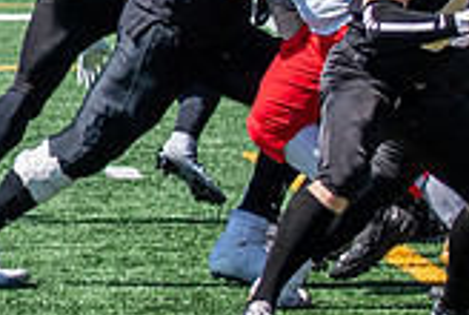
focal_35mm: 747
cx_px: -441
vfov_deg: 1.8
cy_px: -202
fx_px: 9749
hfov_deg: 2.7
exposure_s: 1/2500
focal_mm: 86
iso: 160
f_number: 2.8
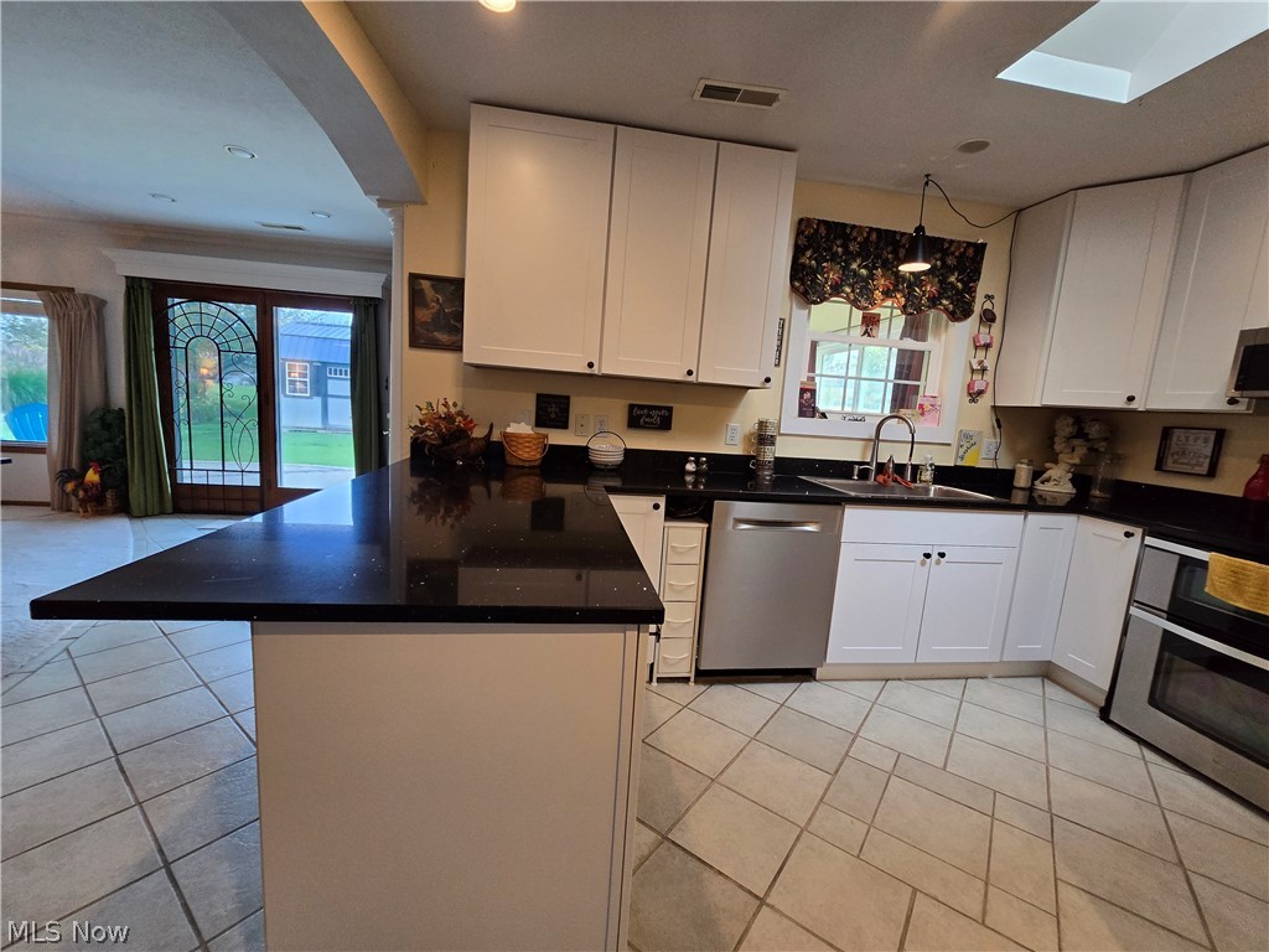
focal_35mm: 13
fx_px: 477
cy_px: 476
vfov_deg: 89.9
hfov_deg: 106.2
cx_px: 634
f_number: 2.2
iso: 320
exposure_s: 1/60
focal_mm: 2.2
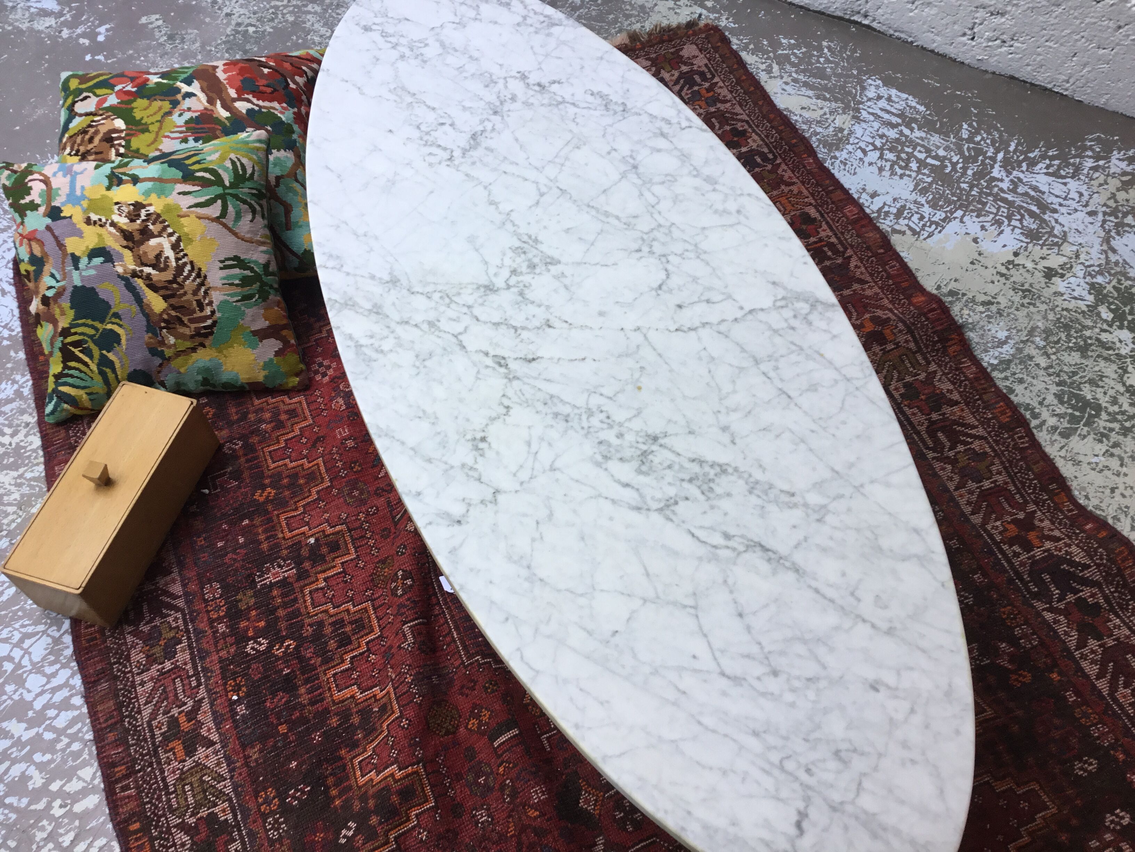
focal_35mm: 31
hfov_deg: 58.4
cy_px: 426
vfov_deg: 45.4
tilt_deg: -56.2
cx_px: 568
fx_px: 1016
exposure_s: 1/50
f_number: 2.4
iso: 32
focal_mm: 3.3
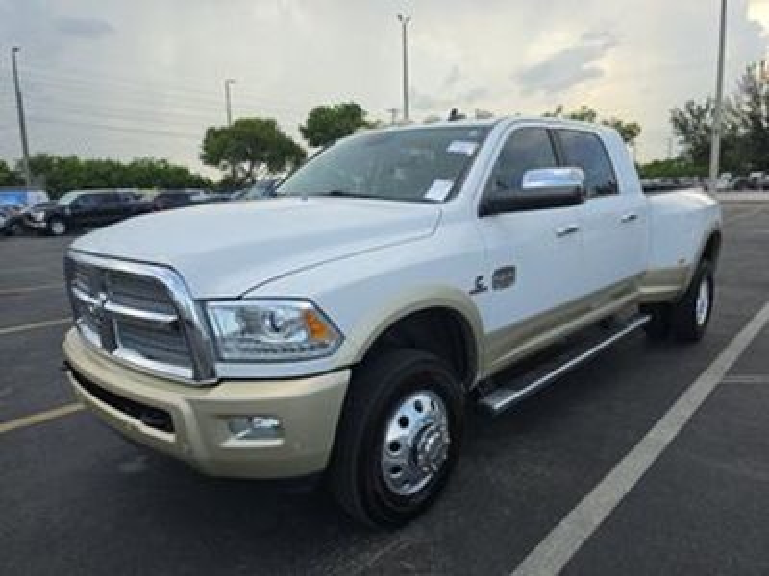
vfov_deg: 58.9
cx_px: 384
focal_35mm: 23
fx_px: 511
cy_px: 288
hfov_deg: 73.9
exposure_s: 1/2301
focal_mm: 6.5
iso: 63
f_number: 1.4
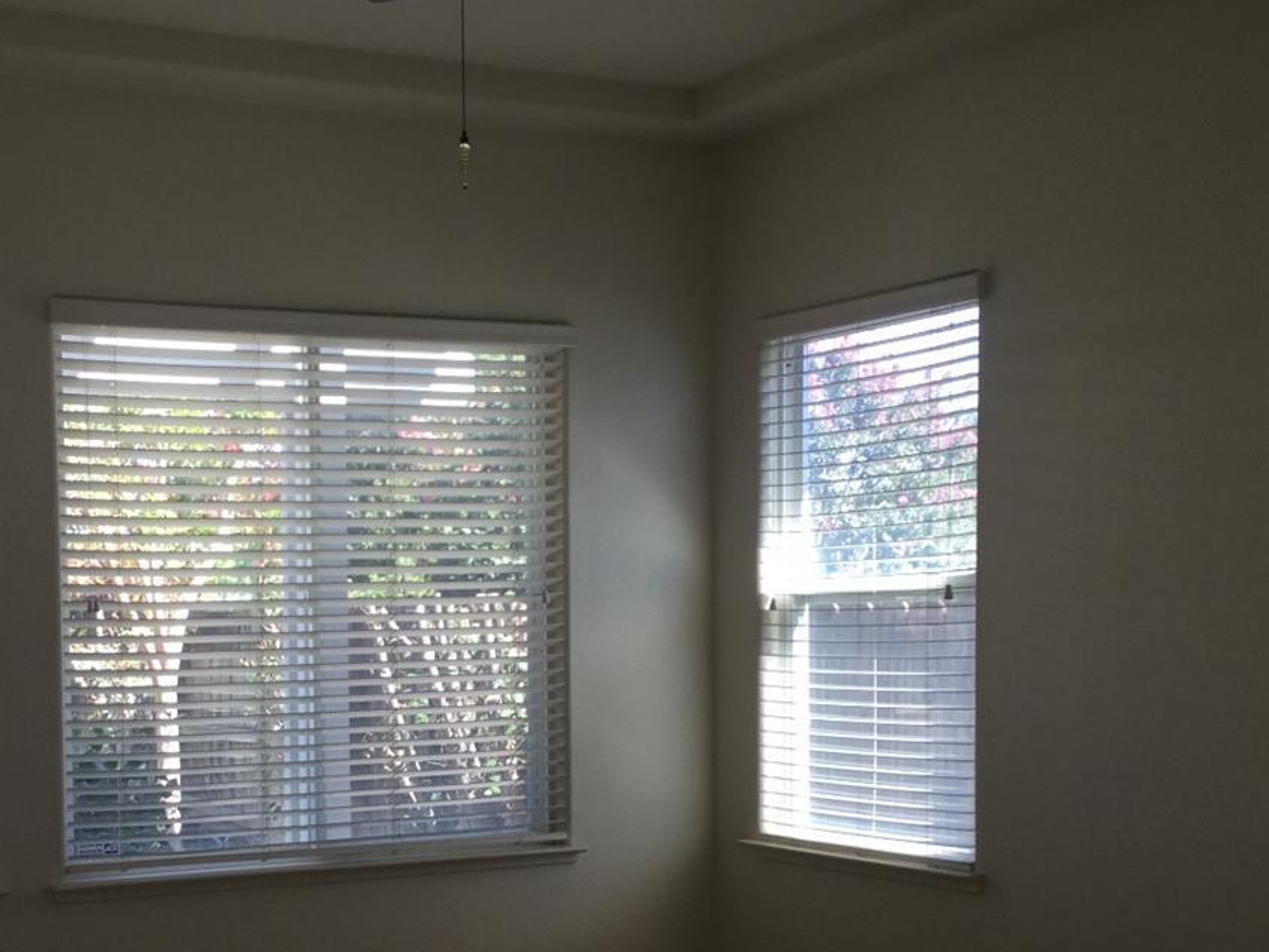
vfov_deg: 26.1
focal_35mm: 55
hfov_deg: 34.6
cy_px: 745
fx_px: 2017
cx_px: 405
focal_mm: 3.3
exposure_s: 1/120
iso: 32
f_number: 2.4
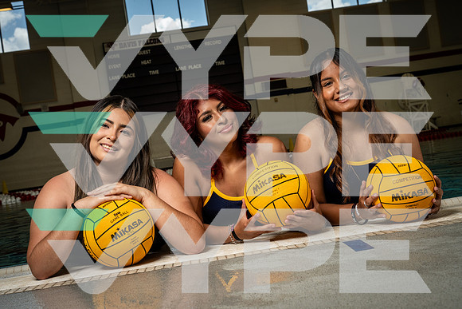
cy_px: 154
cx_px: 231
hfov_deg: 40.3
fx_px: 629
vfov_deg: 27.5
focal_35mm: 49
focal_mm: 49
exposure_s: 1/250
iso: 640
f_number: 9
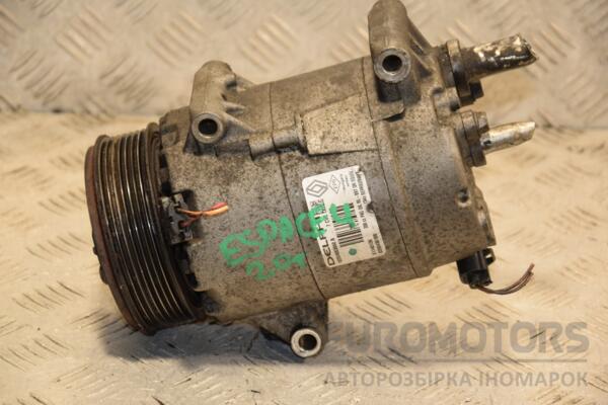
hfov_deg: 15.2
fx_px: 2280
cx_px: 304
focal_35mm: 135
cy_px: 202
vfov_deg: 10.2
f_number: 5.6
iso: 800
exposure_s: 1/100
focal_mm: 90
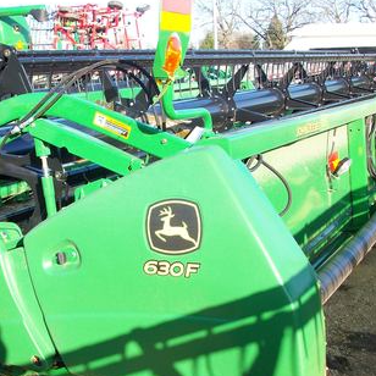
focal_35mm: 53
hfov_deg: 32.0
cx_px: 136
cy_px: 232
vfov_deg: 32.1
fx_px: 651
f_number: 2.8
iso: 80
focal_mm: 5.7
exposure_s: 1/406
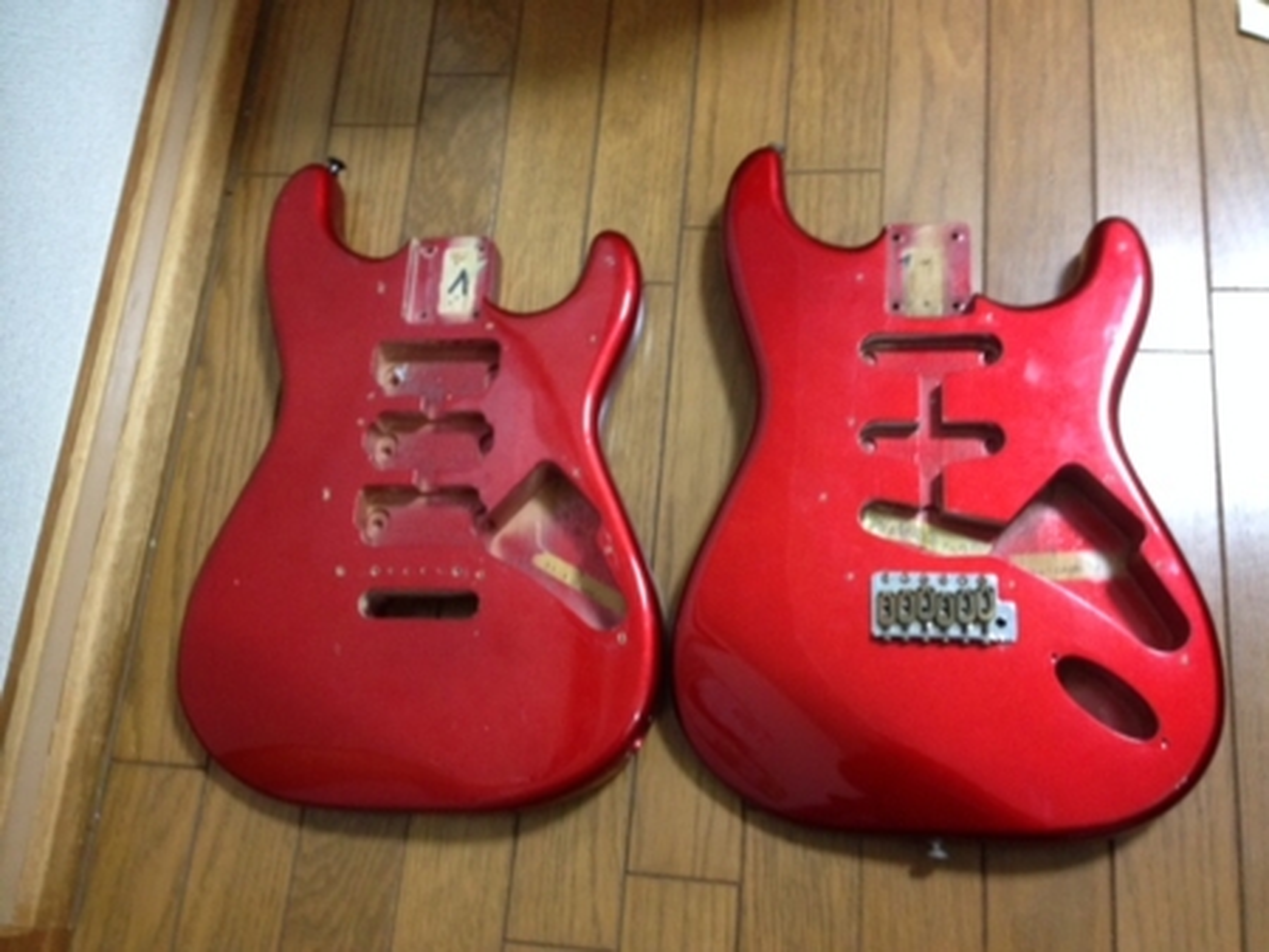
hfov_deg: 55.3
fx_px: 1210
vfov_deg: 43.0
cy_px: 476
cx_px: 634
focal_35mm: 33
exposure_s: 1/20
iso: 250
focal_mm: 4.12
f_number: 2.4
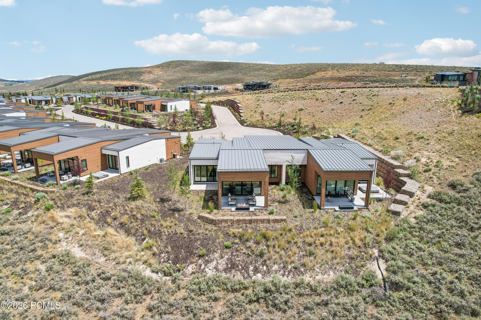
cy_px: 160
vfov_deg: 57.2
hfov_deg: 78.6
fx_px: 294
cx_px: 240
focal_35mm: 22
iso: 130
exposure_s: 1/100
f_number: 2.8
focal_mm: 8.4
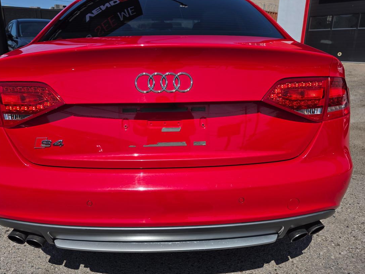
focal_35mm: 27
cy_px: 140
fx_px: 285
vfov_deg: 51.4
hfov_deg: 65.2
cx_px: 167
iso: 32
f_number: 1.7
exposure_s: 1/3891
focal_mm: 6.3
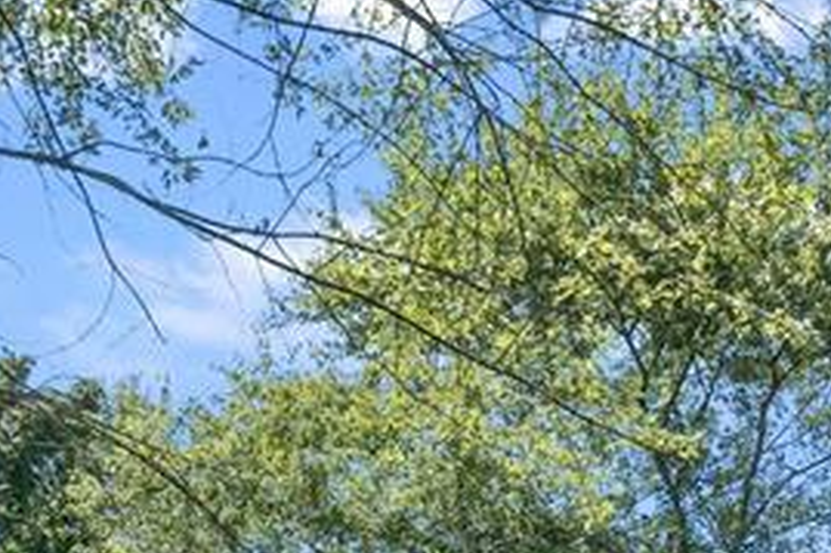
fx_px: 3160
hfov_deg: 14.9
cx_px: 609
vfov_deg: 9.5
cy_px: 1016
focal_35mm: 137
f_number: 8
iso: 400
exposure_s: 1/320
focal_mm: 18
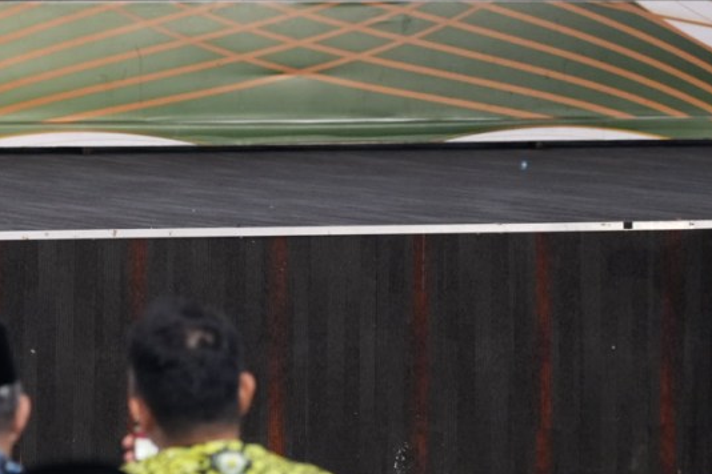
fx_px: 4667
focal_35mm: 236
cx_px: -76
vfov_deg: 5.8
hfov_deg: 8.7
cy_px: 101
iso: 4000
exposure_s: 1/160
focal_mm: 105
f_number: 4
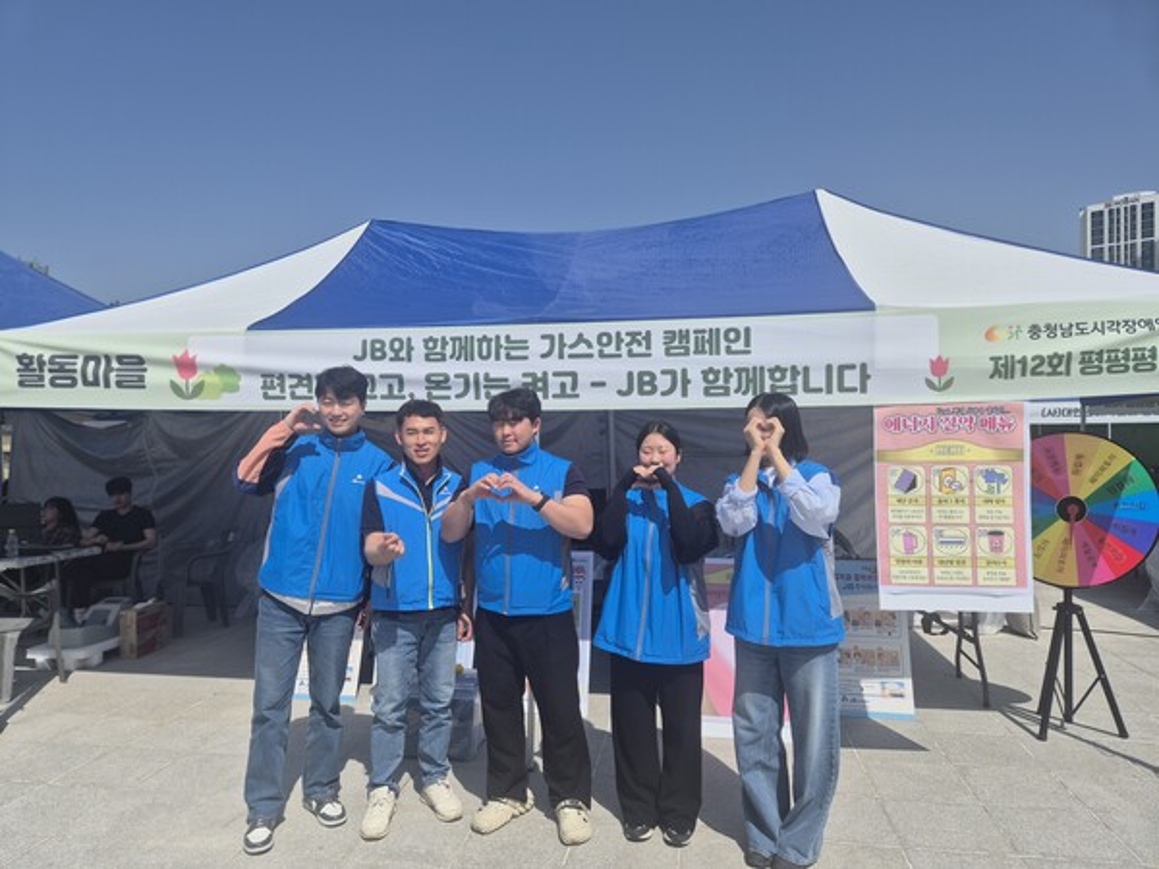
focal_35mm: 23
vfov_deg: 58.9
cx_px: 580
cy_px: 434
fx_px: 770
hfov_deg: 73.9
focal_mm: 5.4
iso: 25
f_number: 1.8
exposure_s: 1/3560
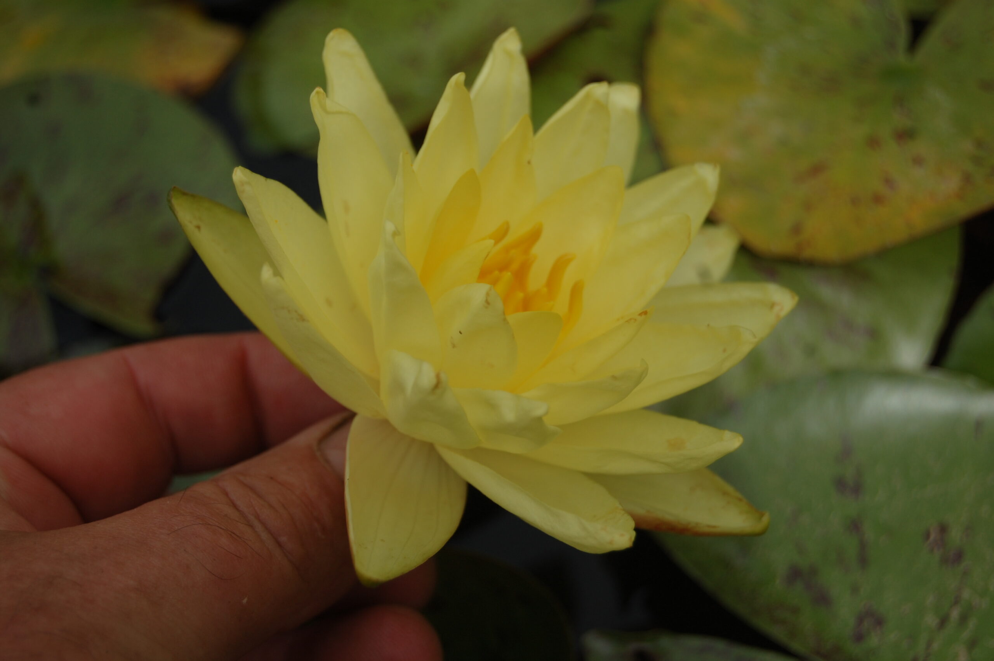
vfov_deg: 16.5
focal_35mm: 82
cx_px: 497
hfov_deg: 24.6
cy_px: 330
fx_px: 2276
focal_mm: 55
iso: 200
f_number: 5.6
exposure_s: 1/1000
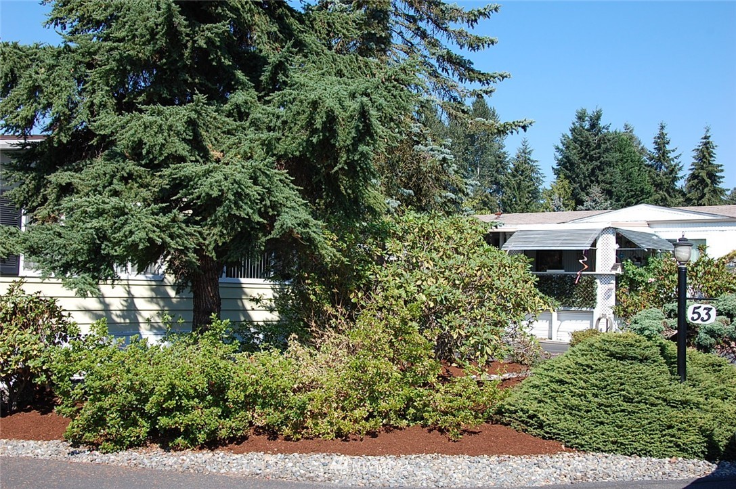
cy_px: 244
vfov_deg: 31.8
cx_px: 368
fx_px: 858
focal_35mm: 42
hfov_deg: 46.4
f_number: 8
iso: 200
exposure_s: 1/250
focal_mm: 28
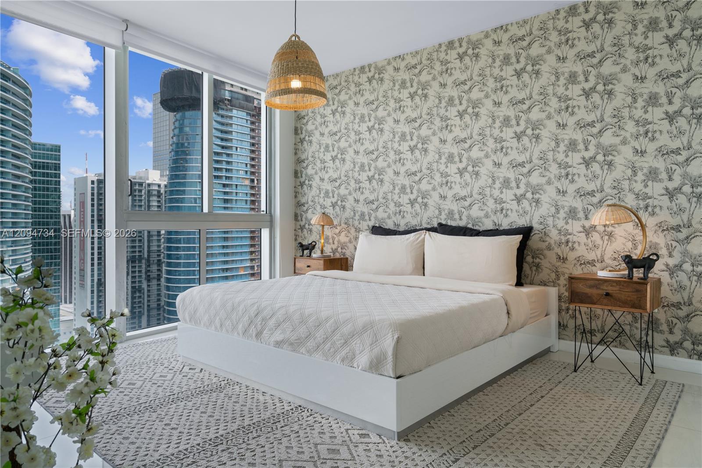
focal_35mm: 23
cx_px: 351
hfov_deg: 76.1
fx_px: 448
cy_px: 234
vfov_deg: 55.1
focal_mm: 23
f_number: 8
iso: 400
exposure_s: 1/15
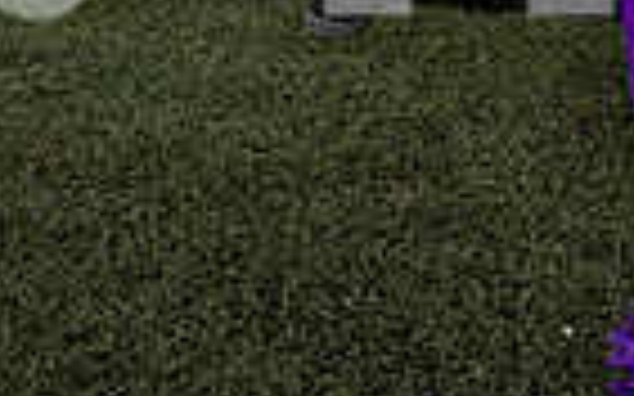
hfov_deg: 19.3
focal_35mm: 107
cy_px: -436
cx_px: 486
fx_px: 1848
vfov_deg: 11.0
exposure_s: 1/250
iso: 320
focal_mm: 33
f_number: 7.1
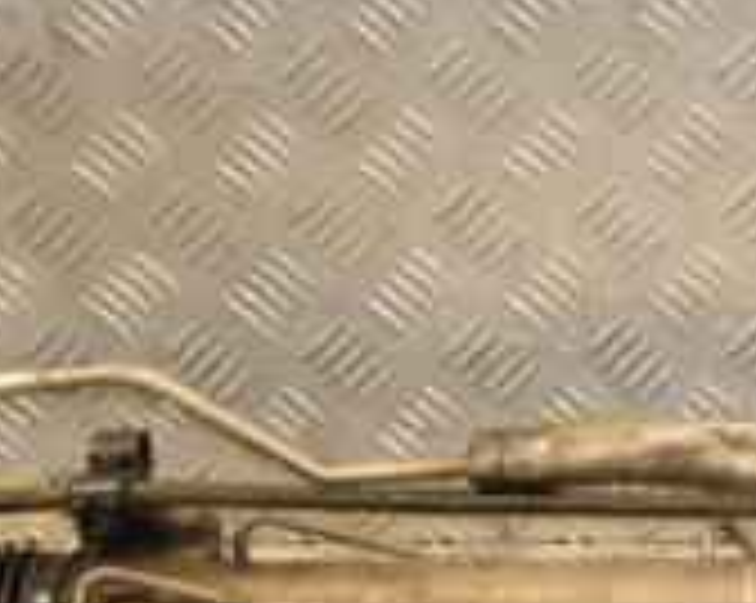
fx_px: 3375
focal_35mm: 151
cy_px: 63
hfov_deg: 12.5
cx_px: 882
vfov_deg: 10.2
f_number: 5
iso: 800
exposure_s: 1/200
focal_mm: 30
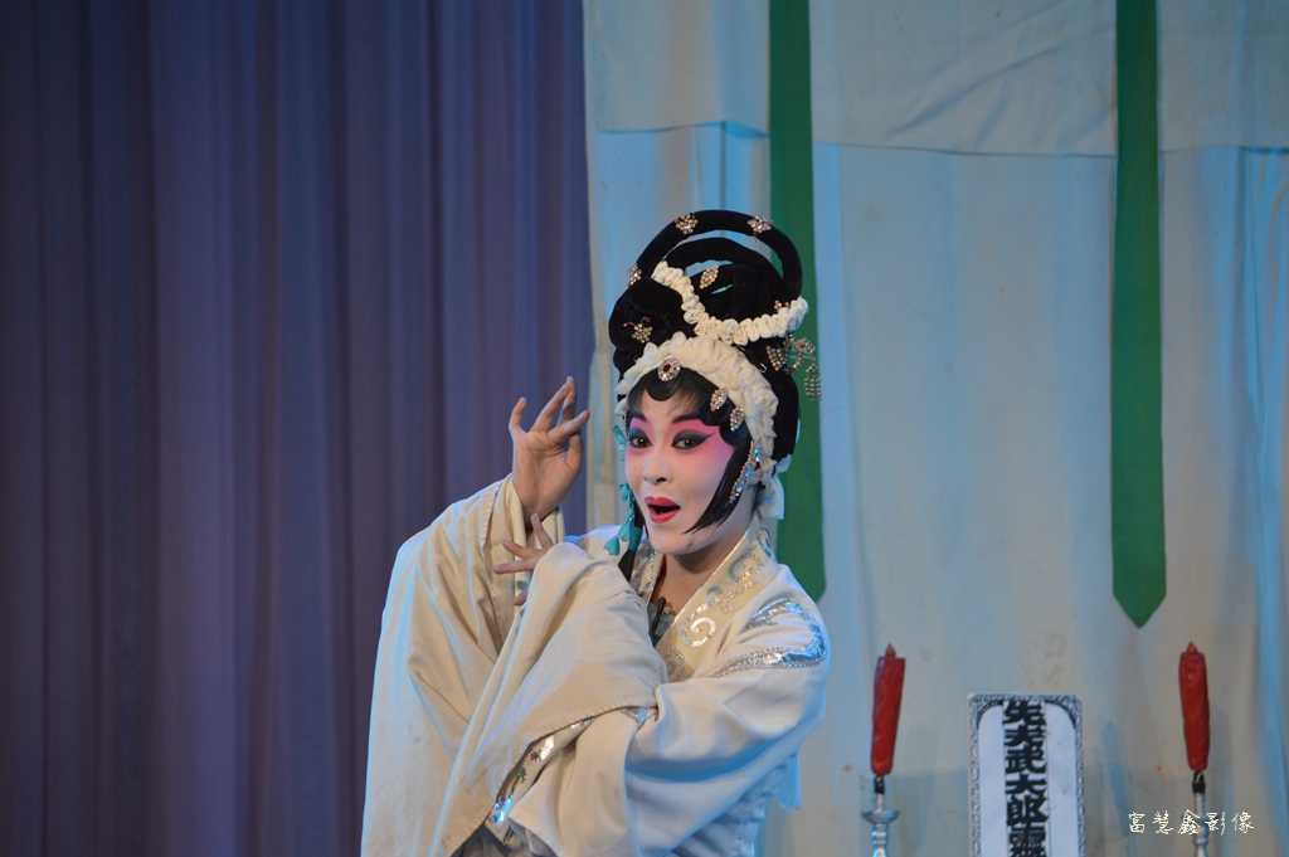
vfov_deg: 6.1
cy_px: 428
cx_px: 644
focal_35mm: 225
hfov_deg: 9.2
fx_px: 8050
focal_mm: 150
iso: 400
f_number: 4.8
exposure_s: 1/250
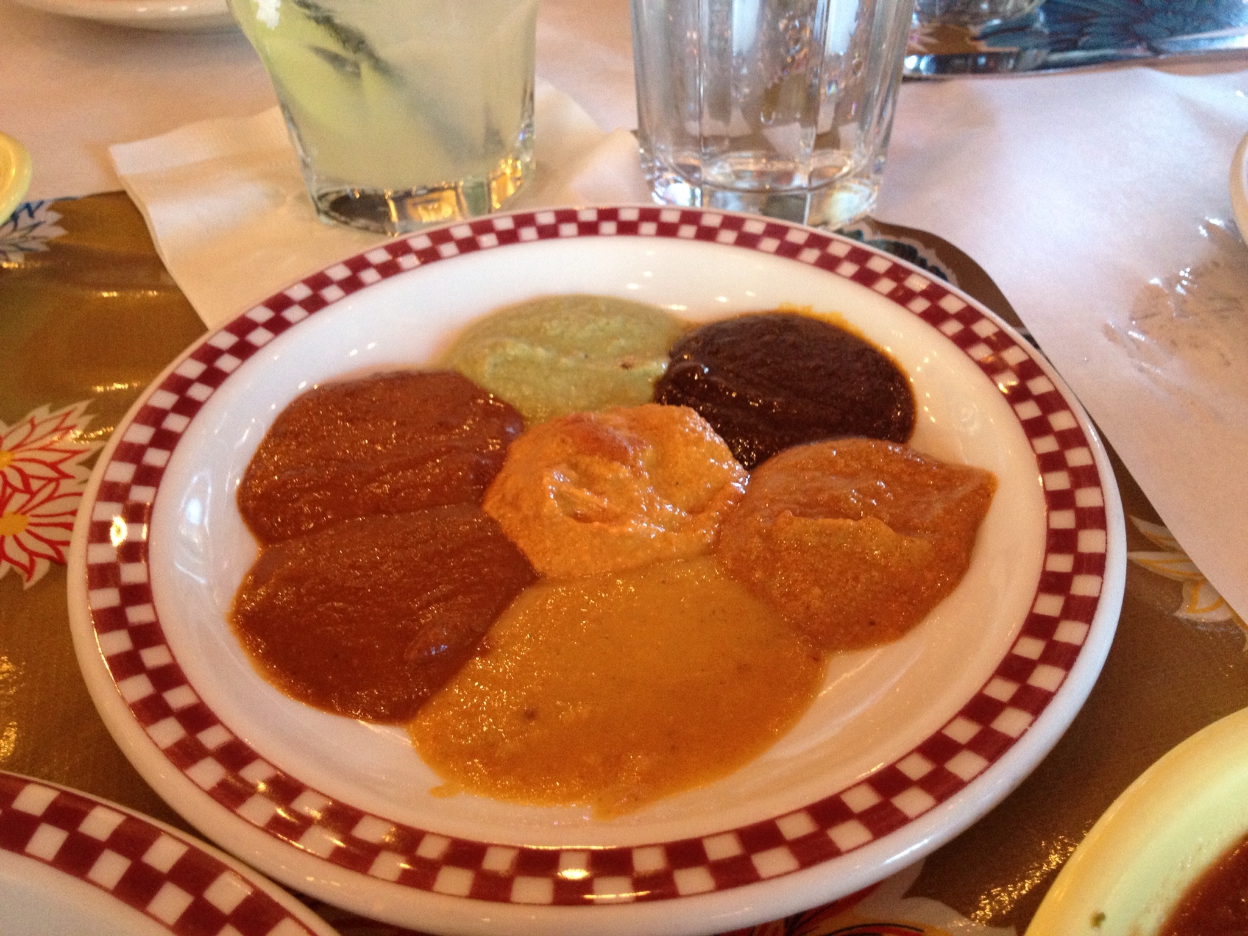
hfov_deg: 52.6
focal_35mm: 35
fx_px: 1262
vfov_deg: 40.7
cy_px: 468
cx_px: 624
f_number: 2.4
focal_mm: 4.28
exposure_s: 1/20
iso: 250
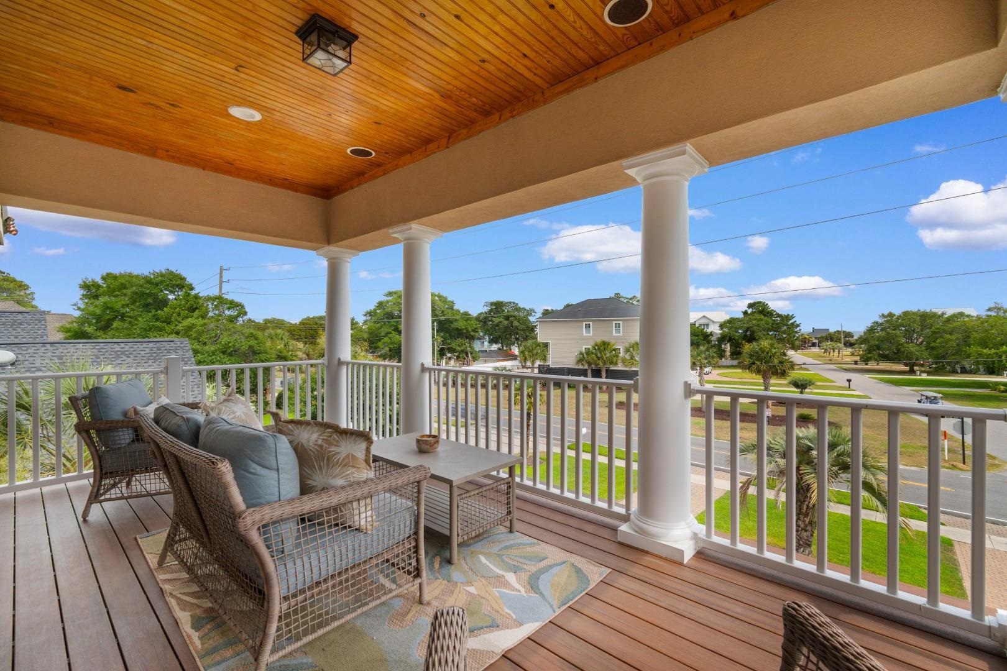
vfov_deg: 77.3
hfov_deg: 100.4
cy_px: 336
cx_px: 504
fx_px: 420
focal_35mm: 15
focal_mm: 10
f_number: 7.1
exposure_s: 1/200
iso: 100
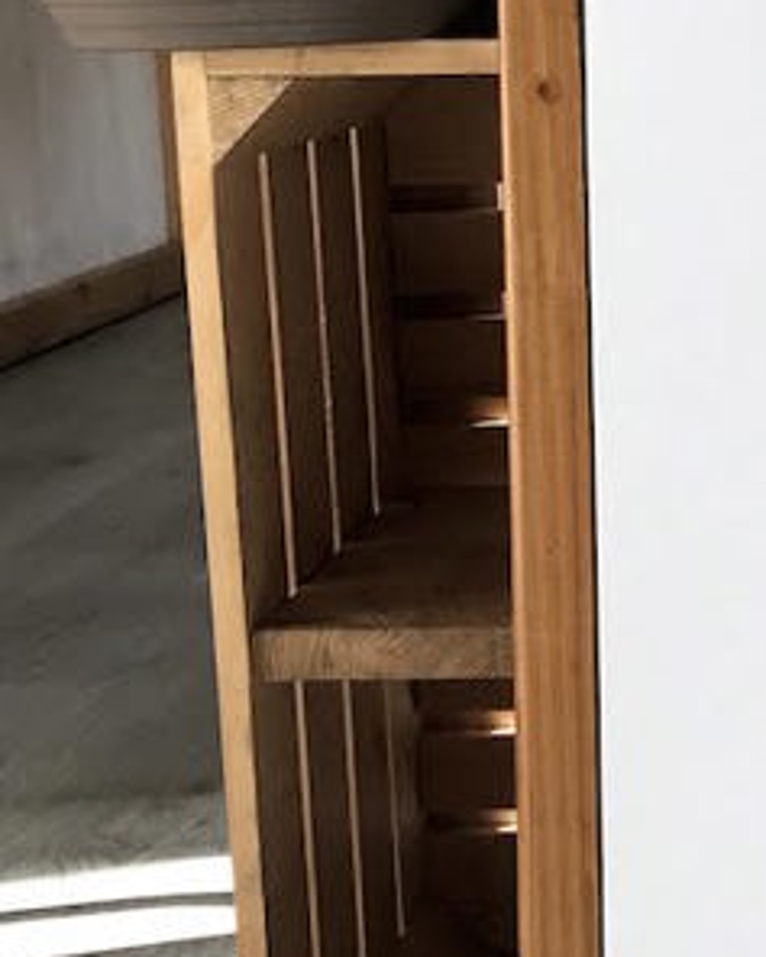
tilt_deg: -9.9
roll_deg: +1.7
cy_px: 417
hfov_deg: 16.9
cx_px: 1037
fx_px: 2408
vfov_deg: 22.5
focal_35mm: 85
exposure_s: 1/241
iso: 20
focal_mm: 3.99
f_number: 1.8
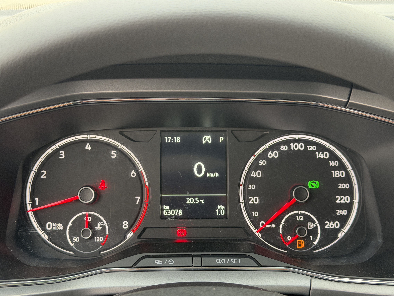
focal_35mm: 48
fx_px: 546
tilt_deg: -23.2
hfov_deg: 39.7
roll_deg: -0.2
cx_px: 197
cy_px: 148
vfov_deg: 30.3
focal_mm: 6.76
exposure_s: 1/60
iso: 250
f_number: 1.78
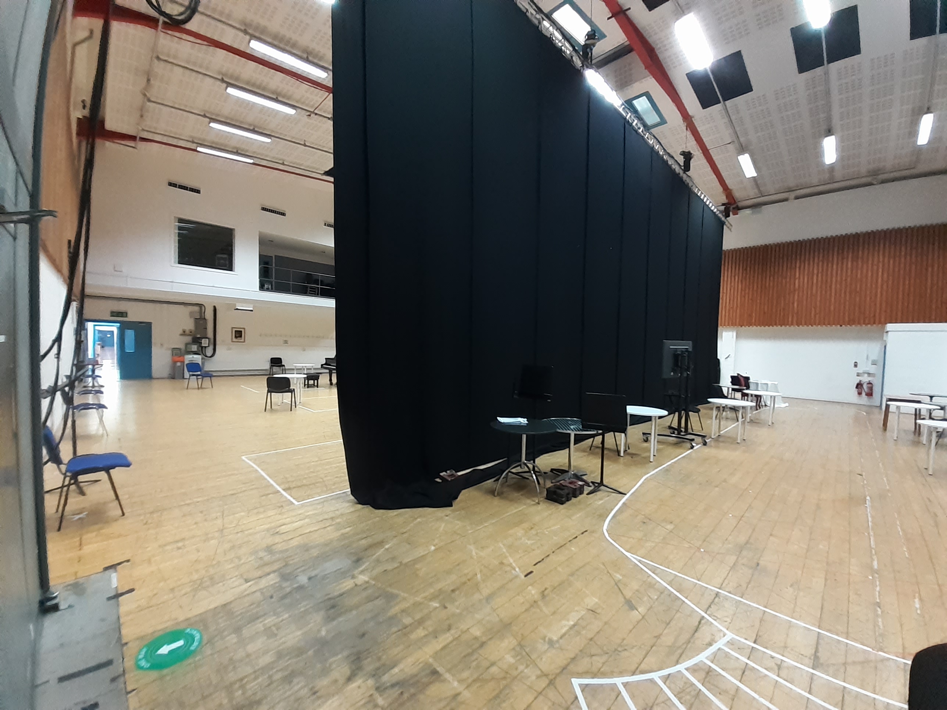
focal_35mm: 13
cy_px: 355
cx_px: 474
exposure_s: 1/25
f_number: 2.2
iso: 320
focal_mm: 1.13
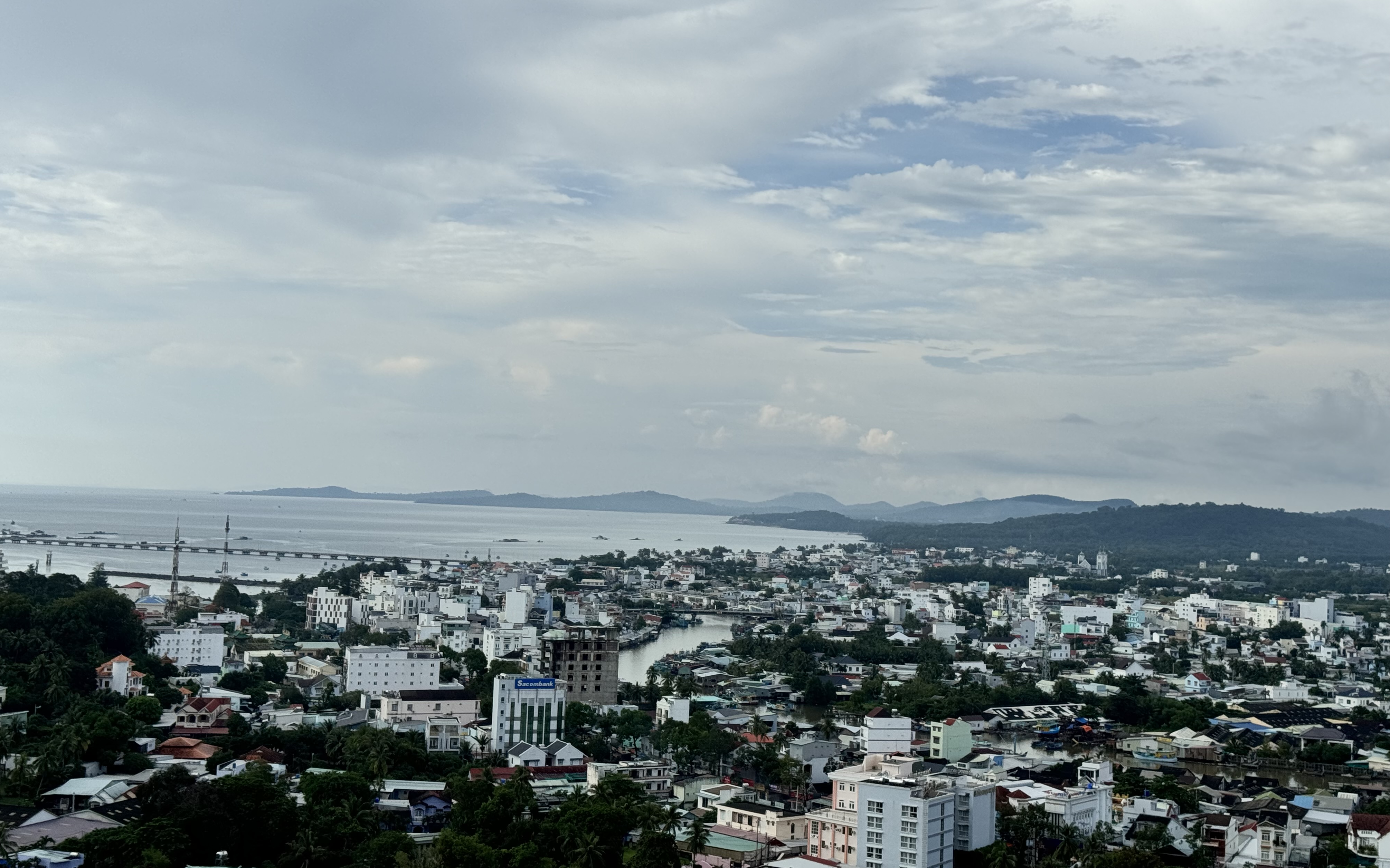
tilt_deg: +2.3
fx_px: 1932
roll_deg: -1.1
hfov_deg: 39.6
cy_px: 387
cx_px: 694
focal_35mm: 51
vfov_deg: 25.3
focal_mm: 6.76
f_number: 1.78
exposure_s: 1/7092
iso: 64
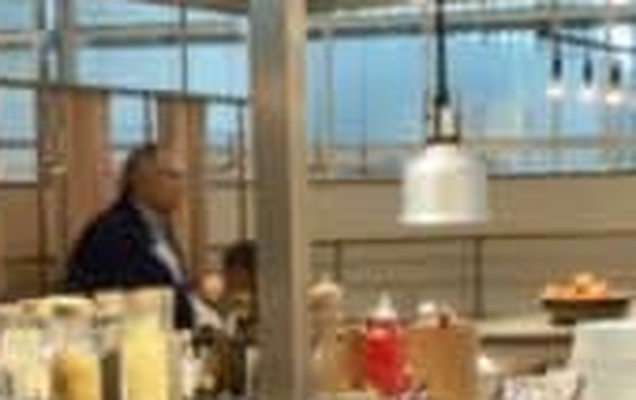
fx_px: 2101
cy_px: 479
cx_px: 127
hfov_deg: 17.1
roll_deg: +2.0
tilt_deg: -5.7
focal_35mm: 121
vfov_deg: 10.7
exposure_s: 1/30
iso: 160
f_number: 2.2
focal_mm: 2.22
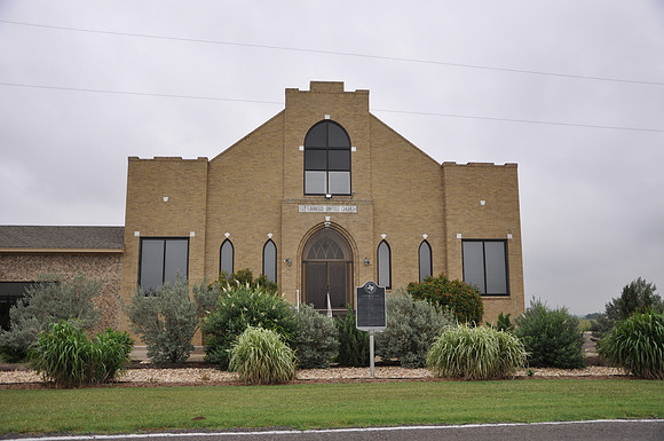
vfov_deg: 41.6
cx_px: 332
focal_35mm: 32
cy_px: 220
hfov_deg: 59.6
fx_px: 580
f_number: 4
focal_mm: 21
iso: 200
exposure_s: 1/200
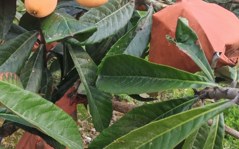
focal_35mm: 57
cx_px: 77
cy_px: 34
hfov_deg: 35.3
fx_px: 371
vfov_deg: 22.5
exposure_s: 1/530
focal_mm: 5.52
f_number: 1.95
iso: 50
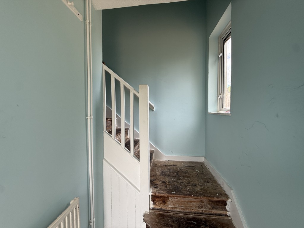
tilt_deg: -2.3
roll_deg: -1.0
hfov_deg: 102.1
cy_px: 114
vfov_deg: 85.7
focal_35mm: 14
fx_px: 123
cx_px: 152
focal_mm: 2.22
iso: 64
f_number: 2.2
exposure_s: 1/139
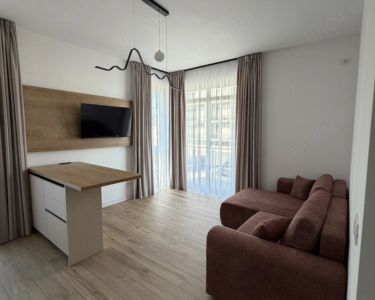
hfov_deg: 83.3
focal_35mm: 19
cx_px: 189
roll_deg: -0.5
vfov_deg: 70.8
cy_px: 150
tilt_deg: -4.4
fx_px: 211
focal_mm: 2.22
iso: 200
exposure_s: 1/121
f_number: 2.2
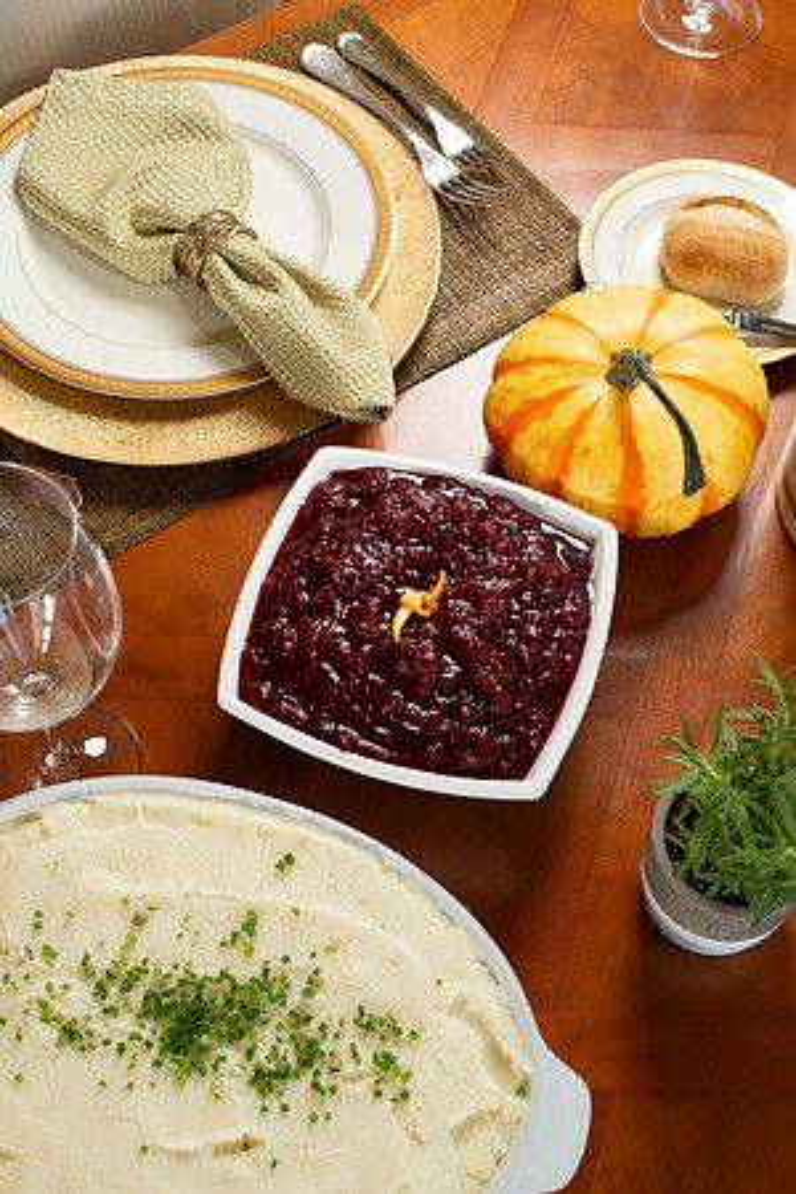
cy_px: 597
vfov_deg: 39.6
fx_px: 1658
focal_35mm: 50
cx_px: 398
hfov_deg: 27.0
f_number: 6.3
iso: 250
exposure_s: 1/100
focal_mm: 50
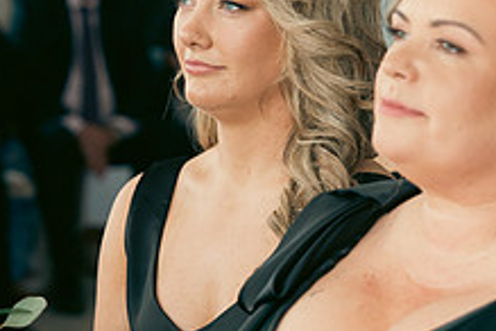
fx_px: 2549
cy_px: 214
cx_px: 190
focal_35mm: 185
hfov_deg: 11.1
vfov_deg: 7.4
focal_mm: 70
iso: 500
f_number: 3.5
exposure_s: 1/160
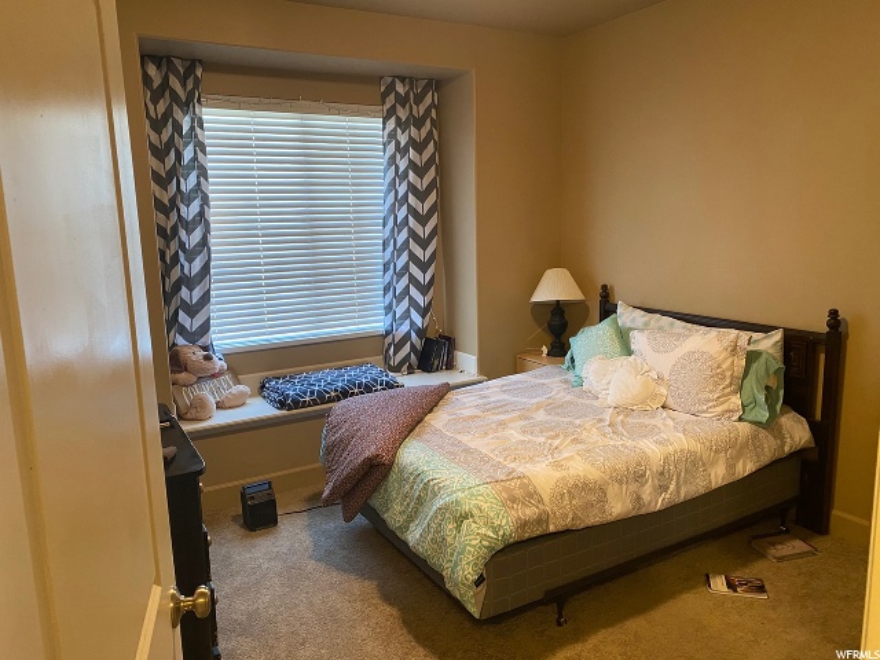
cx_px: 440
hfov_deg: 67.3
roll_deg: +0.9
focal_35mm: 26
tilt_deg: -9.5
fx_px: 661
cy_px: 330
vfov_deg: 53.1
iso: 320
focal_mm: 4.25
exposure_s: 1/60
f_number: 1.8
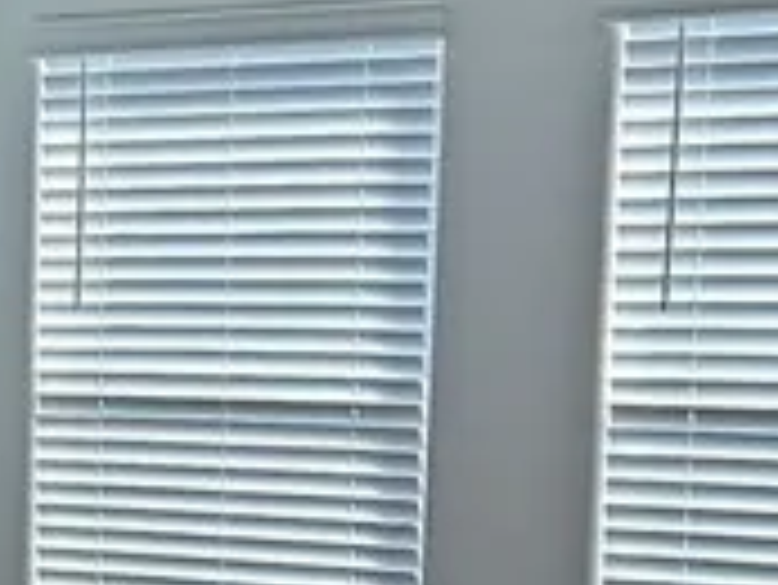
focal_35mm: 136
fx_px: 3059
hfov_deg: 13.7
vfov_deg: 10.7
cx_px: -337
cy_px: 729
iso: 67
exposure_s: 1/119
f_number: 1.8
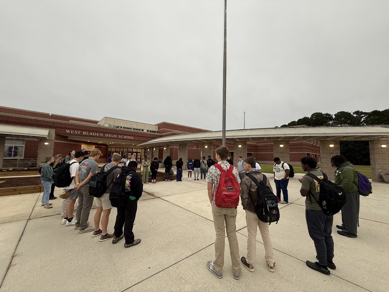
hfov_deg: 102.1
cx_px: 194
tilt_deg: +4.6
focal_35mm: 14
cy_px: 146
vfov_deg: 85.7
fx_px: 157
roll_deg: -1.3
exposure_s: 1/120
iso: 64
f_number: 2.2
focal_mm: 2.22
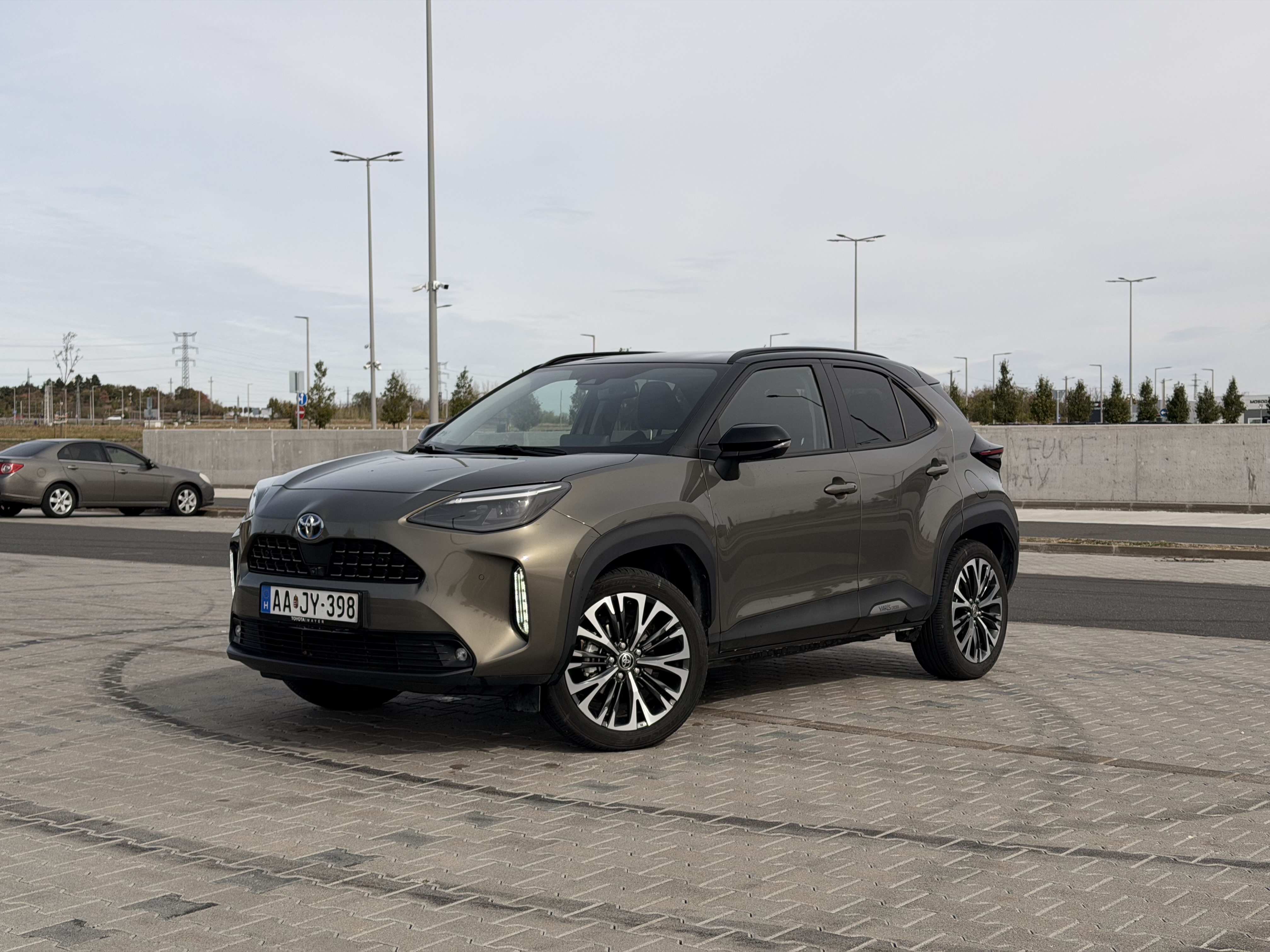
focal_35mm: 48
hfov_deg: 39.7
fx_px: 1761
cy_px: 476
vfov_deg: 30.3
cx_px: 635
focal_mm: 6.76
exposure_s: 1/5587
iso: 64
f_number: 1.78
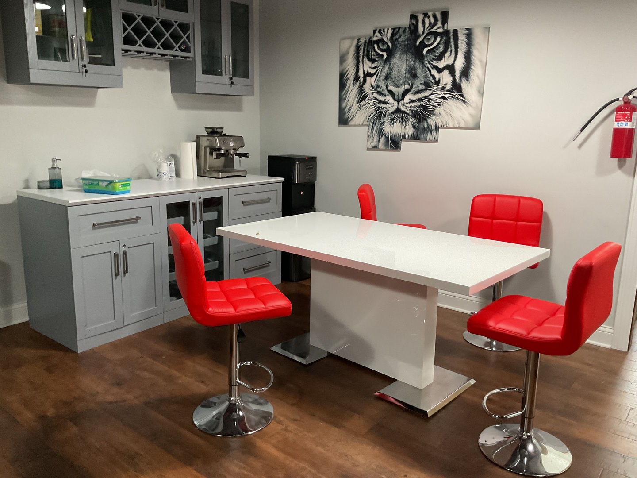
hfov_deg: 61.7
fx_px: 534
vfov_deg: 48.2
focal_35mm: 29
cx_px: 318
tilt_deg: -11.5
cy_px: 239
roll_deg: -1.9
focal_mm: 3
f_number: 1.8
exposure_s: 1/60
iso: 200
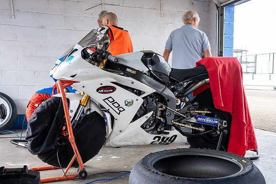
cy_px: 105
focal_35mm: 40
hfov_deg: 48.5
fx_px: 305
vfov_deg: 33.5
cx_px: 157
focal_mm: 35
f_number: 9
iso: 640
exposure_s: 1/60
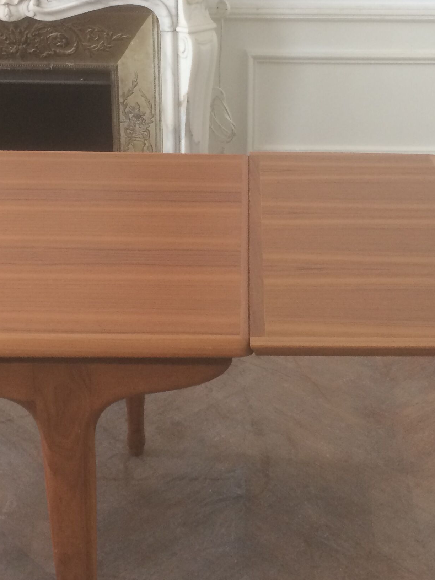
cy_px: 224
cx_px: 229
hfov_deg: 25.2
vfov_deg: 33.1
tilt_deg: -21.2
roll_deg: +0.3
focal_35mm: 58
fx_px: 972
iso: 50
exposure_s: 1/33
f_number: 2.2
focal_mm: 4.15
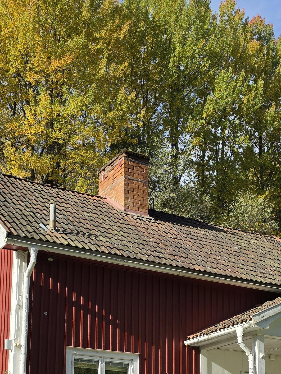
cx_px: 179
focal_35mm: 65
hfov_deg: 22.5
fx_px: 703
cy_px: 337
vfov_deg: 28.6
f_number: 1.4
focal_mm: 6.5
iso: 64
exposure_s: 1/4764
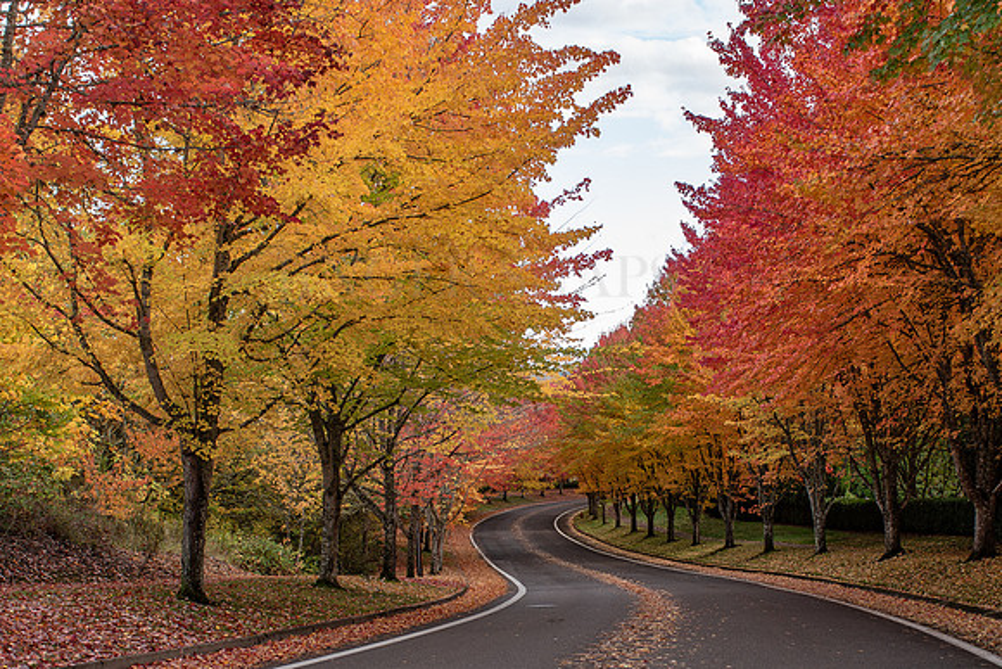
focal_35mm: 56
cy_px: 510
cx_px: 531
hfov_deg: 35.9
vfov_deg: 24.1
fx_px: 1548
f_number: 5
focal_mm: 28
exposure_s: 1/125
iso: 110
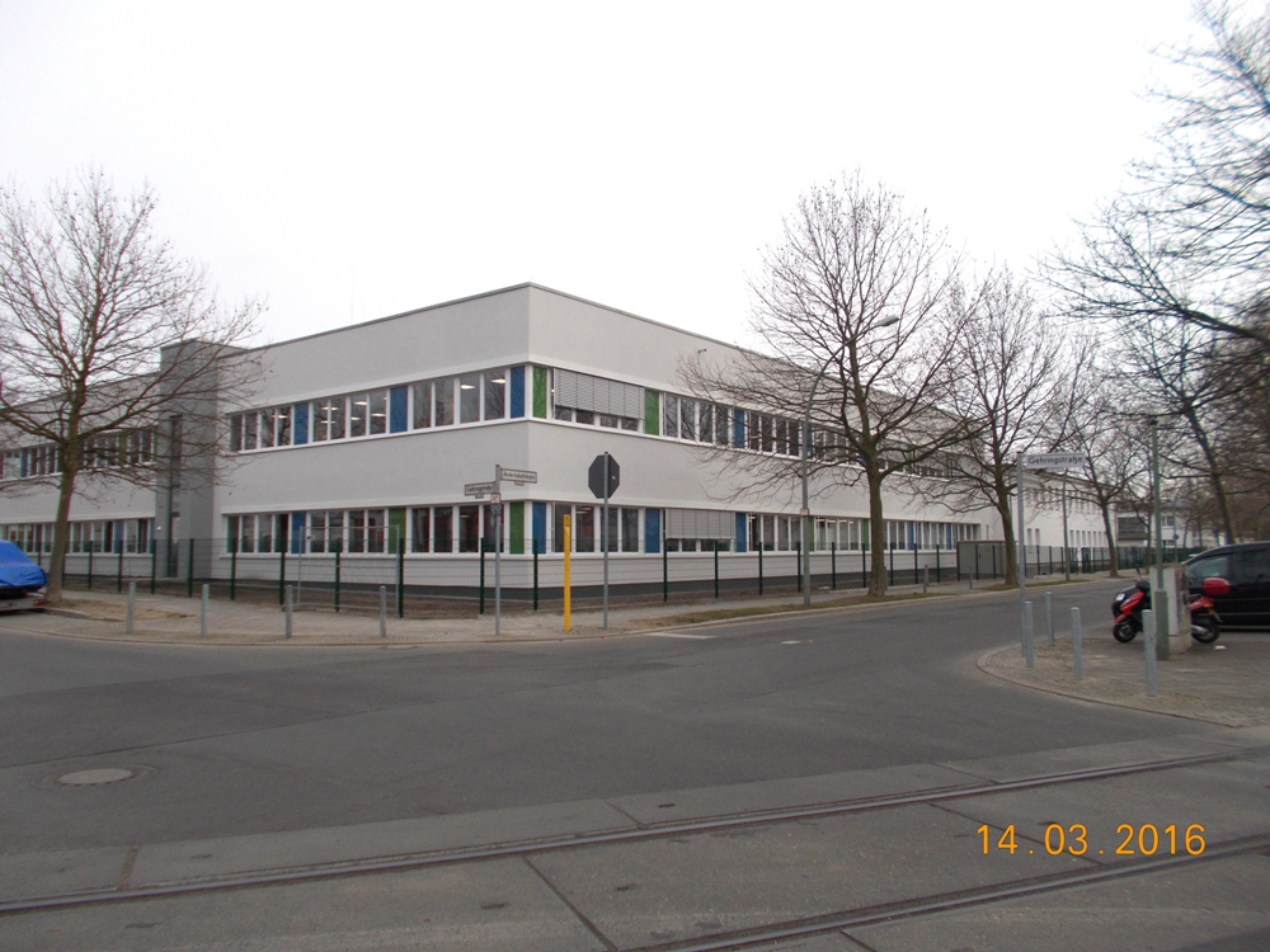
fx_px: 954
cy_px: 476
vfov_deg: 53.1
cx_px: 635
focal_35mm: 26
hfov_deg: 67.3
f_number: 3.2
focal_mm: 4.6
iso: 80
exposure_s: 1/400
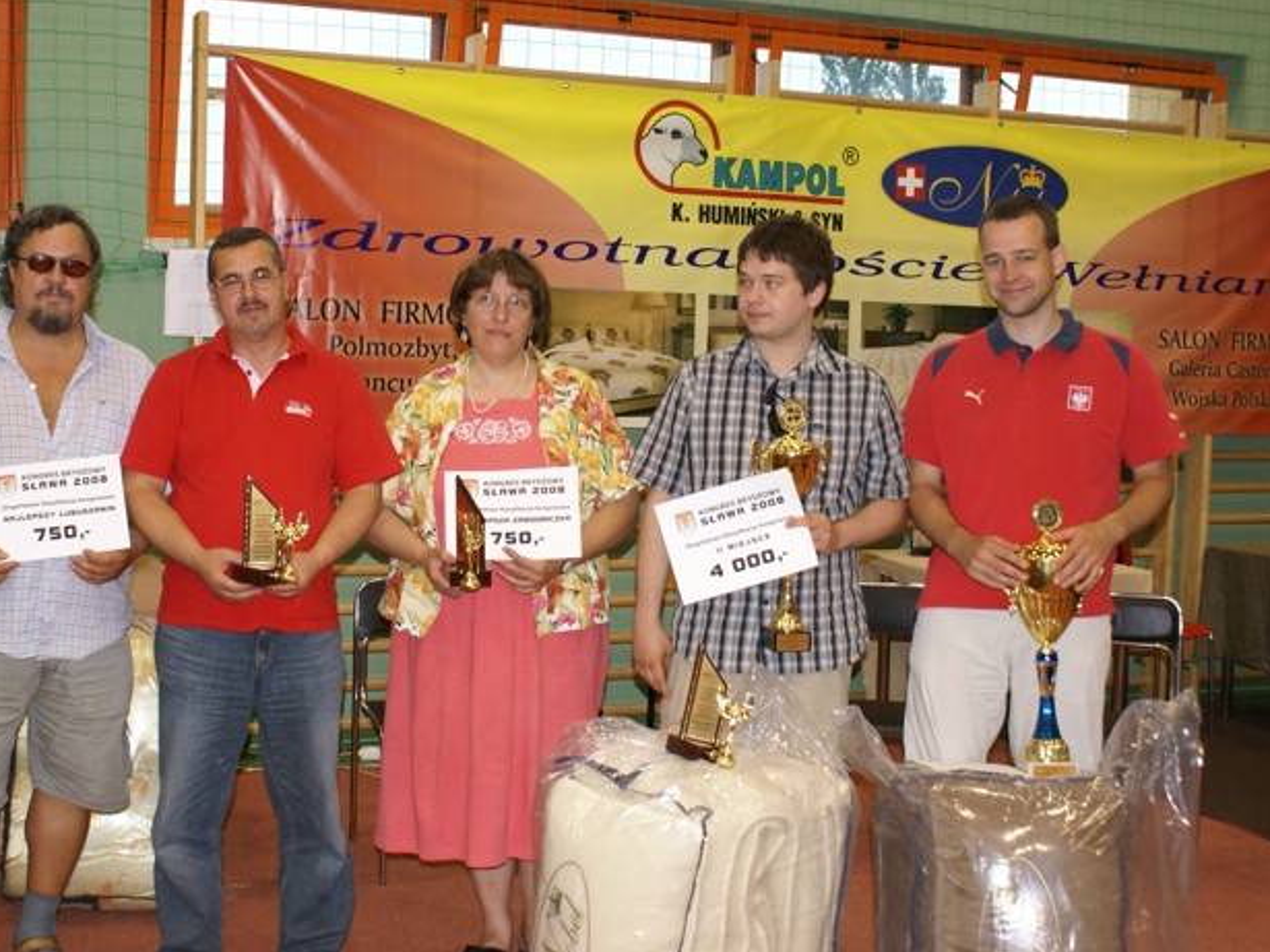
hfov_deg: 41.2
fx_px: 1687
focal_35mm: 46
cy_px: 479
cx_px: 580
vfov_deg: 31.5
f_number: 5.6
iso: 400
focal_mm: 28
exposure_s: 1/60
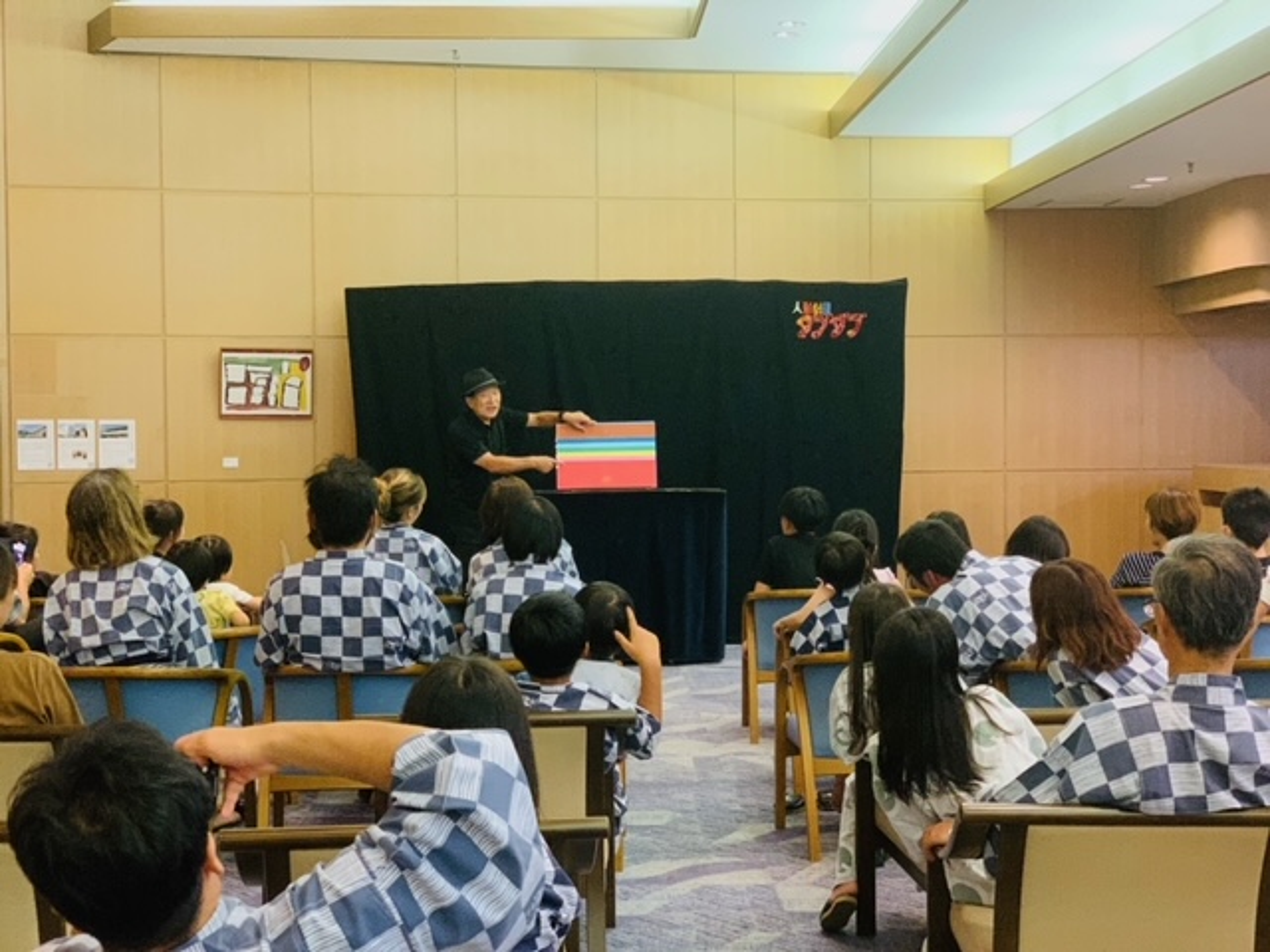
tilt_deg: -2.6
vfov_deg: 28.0
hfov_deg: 36.8
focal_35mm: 52
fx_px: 1908
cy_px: 476
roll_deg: +0.7
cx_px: 635
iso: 500
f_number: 2.4
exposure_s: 1/60
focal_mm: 6
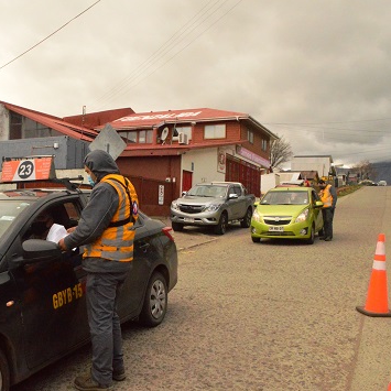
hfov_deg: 46.0
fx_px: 447
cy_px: 196
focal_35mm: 35
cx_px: 111
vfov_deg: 47.2
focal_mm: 18
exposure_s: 1/1600
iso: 6400
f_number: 16
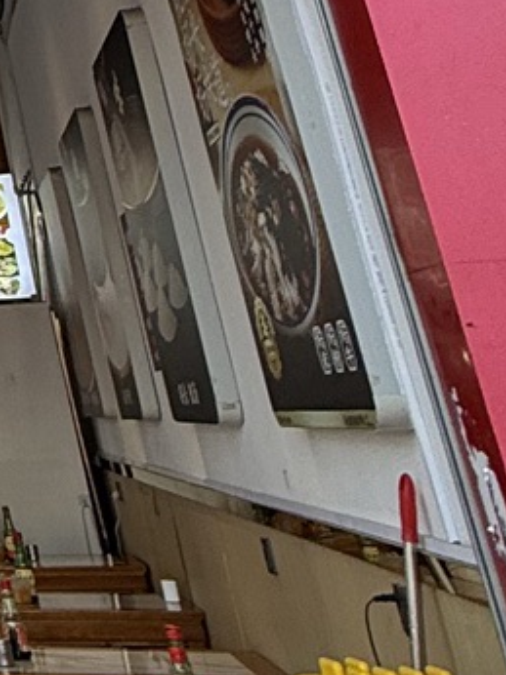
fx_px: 1581
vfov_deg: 21.9
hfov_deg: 13.2
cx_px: -729
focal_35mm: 81
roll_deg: +0.8
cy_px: -183
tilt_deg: +22.4
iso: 64
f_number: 2.2
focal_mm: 2.22
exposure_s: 1/156
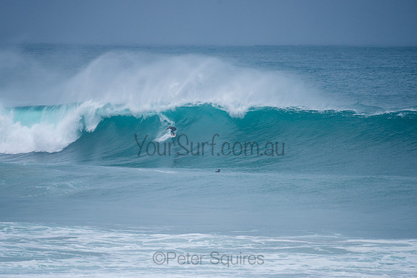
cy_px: 129
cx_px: 200
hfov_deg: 3.4
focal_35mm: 613
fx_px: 7104
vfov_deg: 2.2
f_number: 5.6
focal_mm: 500
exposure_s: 1/1250
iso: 180
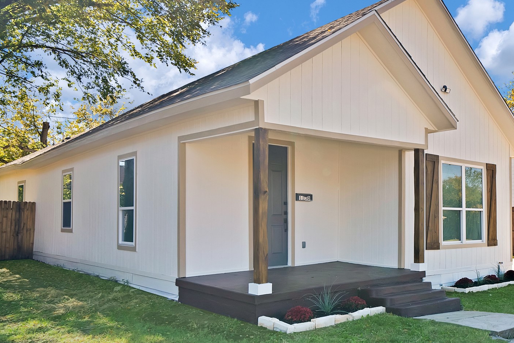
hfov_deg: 54.2
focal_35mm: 34
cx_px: 360
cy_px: 211
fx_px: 486
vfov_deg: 38.7
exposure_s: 1/160
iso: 640
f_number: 9
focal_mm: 24
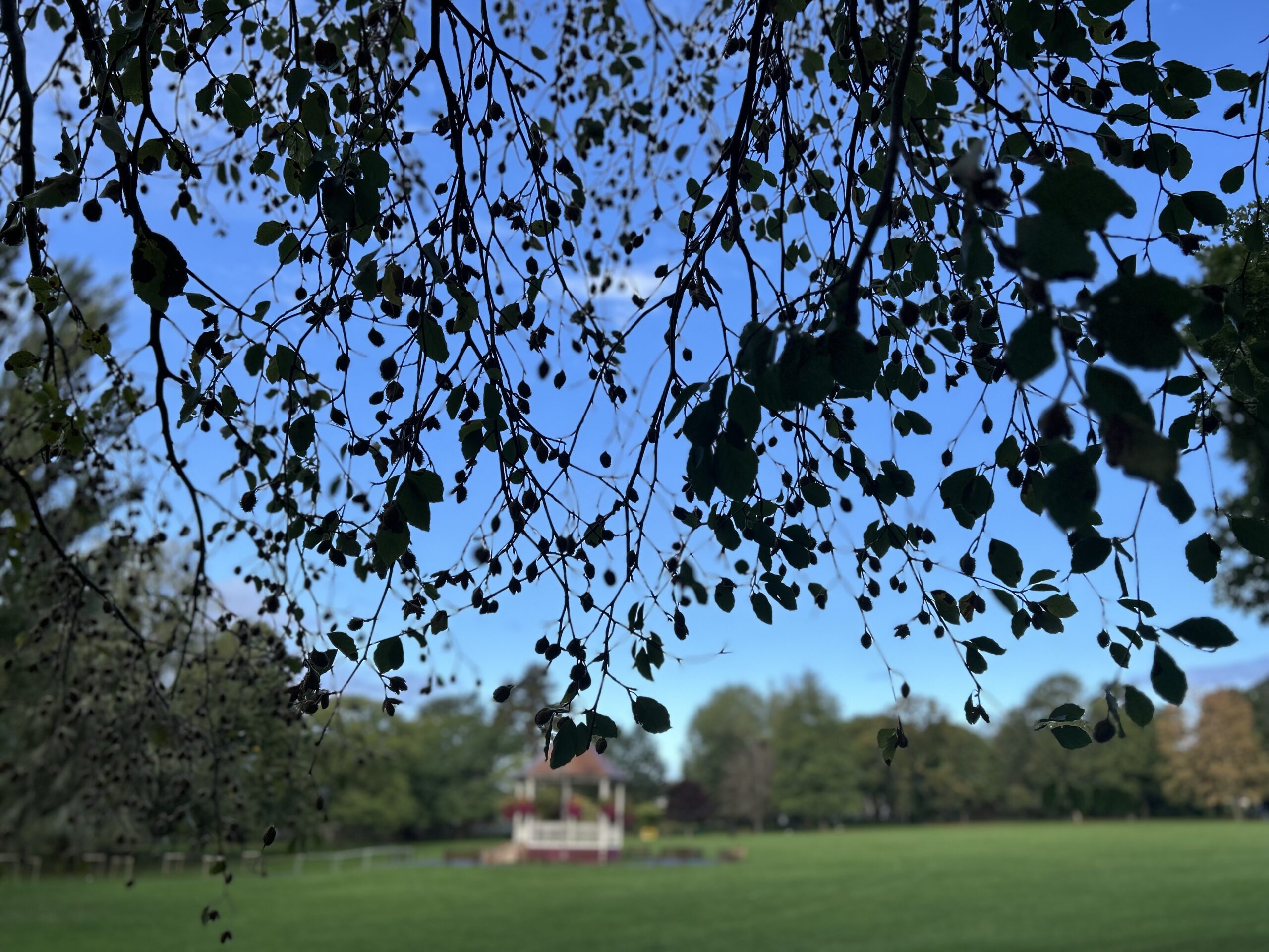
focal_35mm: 26
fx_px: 953
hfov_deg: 67.3
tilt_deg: +21.2
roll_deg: -0.8
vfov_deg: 53.1
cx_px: 634
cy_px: 476
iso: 50
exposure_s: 1/1468
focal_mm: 5.7
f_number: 1.5
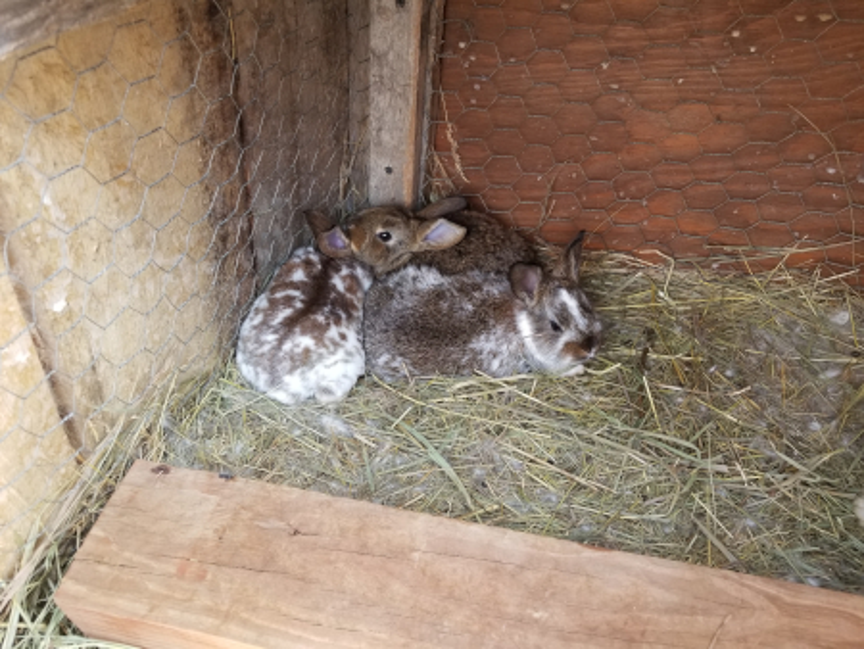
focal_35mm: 26
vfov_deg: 53.1
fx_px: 649
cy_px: 324
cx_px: 432
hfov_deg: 67.3
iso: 64
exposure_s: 1/60
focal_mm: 4.25
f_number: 1.7
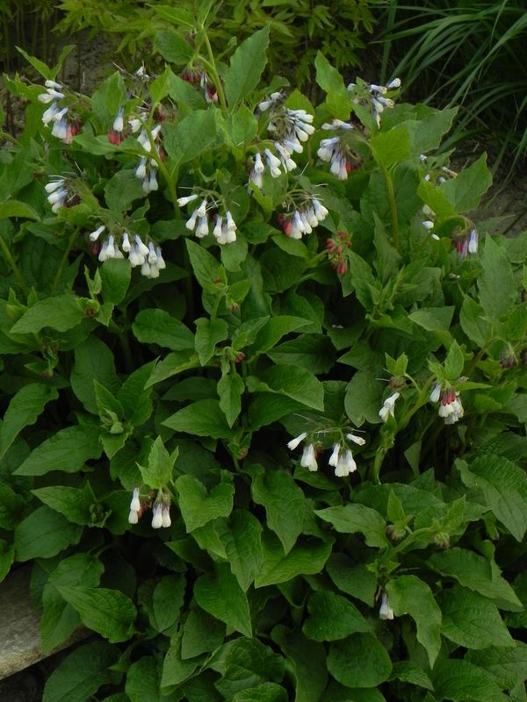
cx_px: 264
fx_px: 2131
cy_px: 351
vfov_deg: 18.7
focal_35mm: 105
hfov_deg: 14.1
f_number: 4.5
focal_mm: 18.8
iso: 160
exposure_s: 1/160
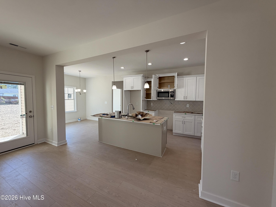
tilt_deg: -3.0
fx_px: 112
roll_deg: -1.5
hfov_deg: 102.1
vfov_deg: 85.7
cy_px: 104
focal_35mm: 14
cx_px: 138
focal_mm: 2.22
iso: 80
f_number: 2.2
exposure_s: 1/120
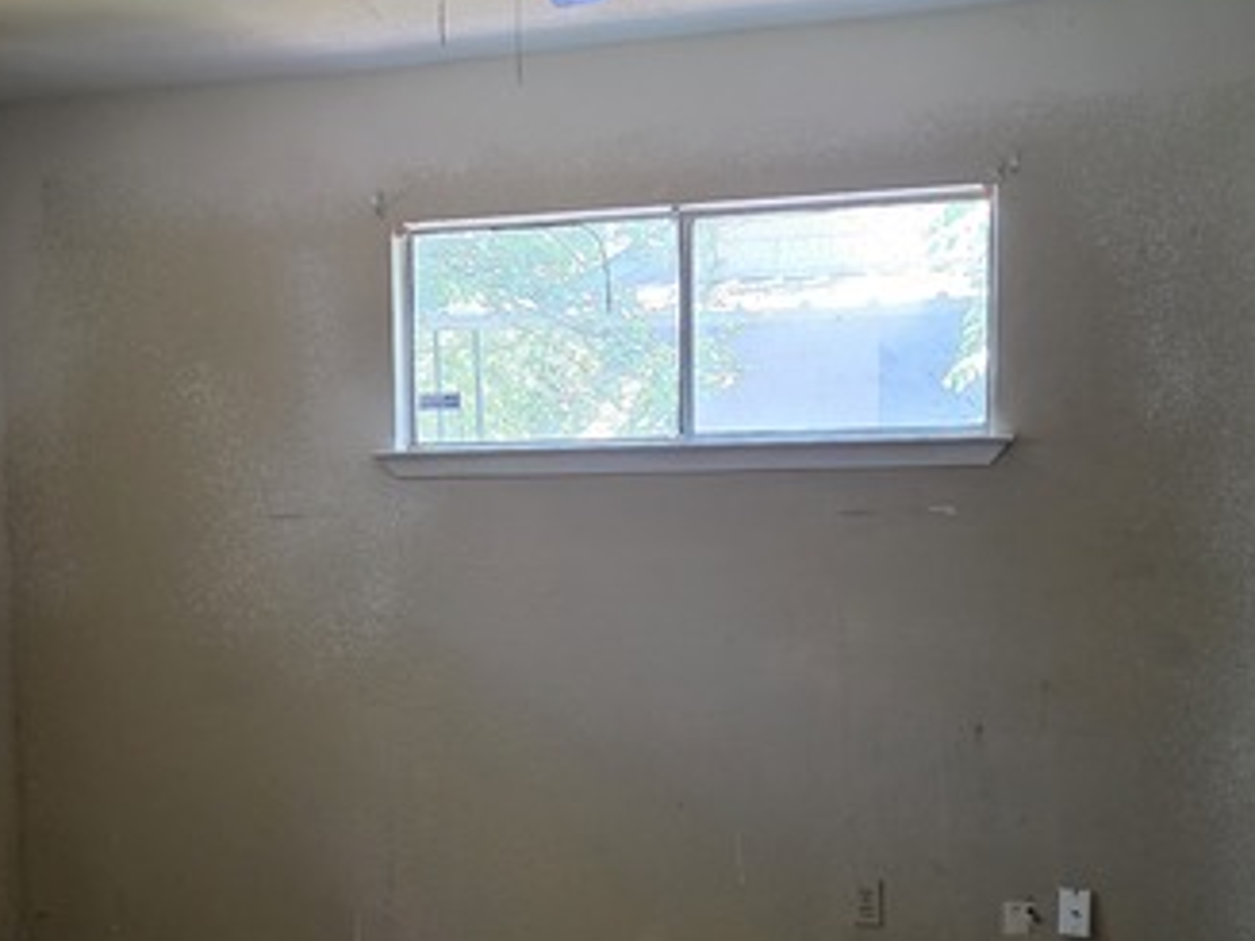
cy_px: 618
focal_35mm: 45
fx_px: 1631
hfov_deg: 42.0
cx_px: 560
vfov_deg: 31.9
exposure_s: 1/120
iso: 500
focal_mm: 6.3
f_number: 1.7
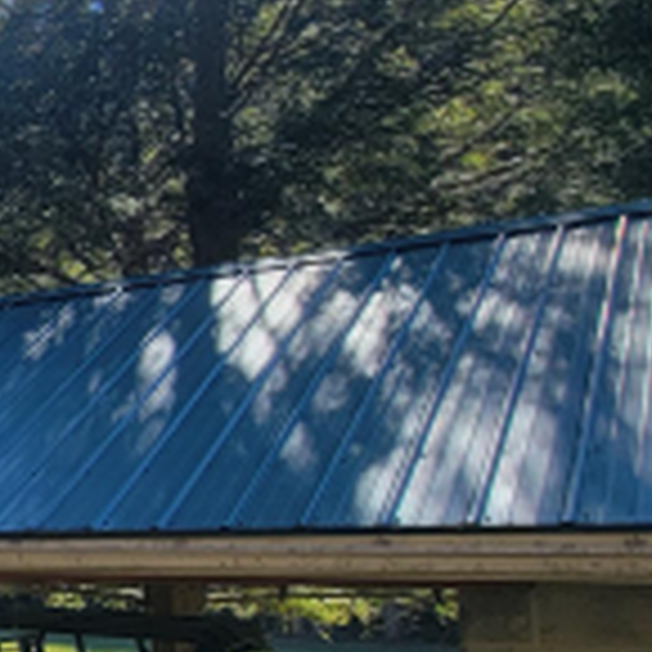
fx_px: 1129
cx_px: -749
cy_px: 508
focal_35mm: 53
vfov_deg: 31.5
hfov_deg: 17.6
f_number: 2.2
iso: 50
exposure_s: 1/703
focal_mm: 2.2
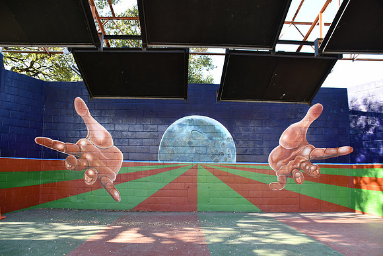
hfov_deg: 67.4
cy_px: 128
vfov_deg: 48.0
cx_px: 192
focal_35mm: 27
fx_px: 287
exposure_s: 1/250
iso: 400
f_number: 4.5
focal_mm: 18
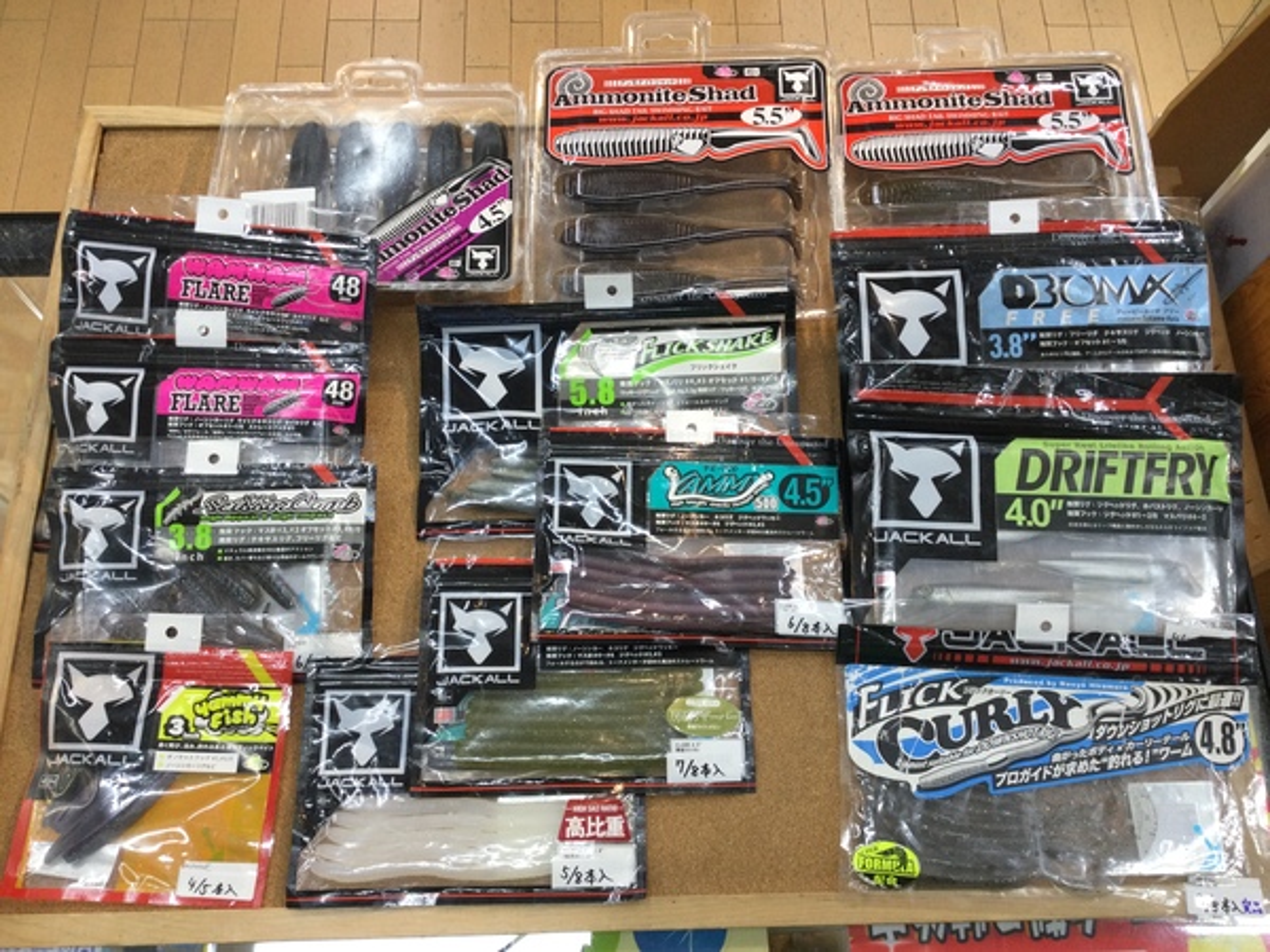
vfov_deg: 45.4
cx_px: 635
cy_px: 476
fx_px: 1137
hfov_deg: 58.4
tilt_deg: -69.7
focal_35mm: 31
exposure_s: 1/40
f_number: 2.4
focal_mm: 3.3
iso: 32
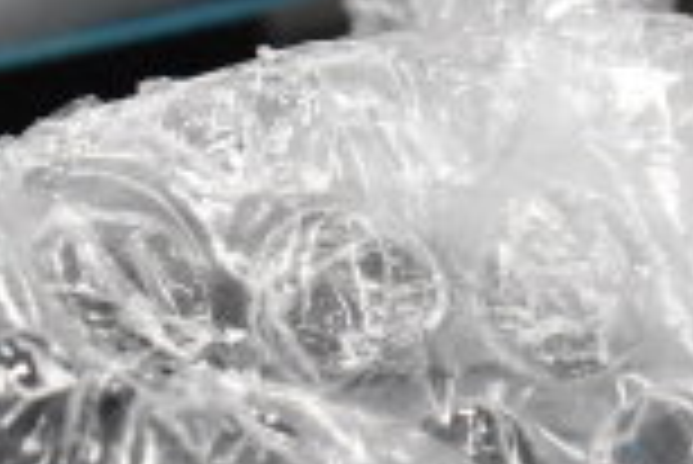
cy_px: 250
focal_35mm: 327
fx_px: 6300
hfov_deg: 6.2
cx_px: 1296
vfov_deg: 4.2
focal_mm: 55
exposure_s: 1/100
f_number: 5.6
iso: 7200
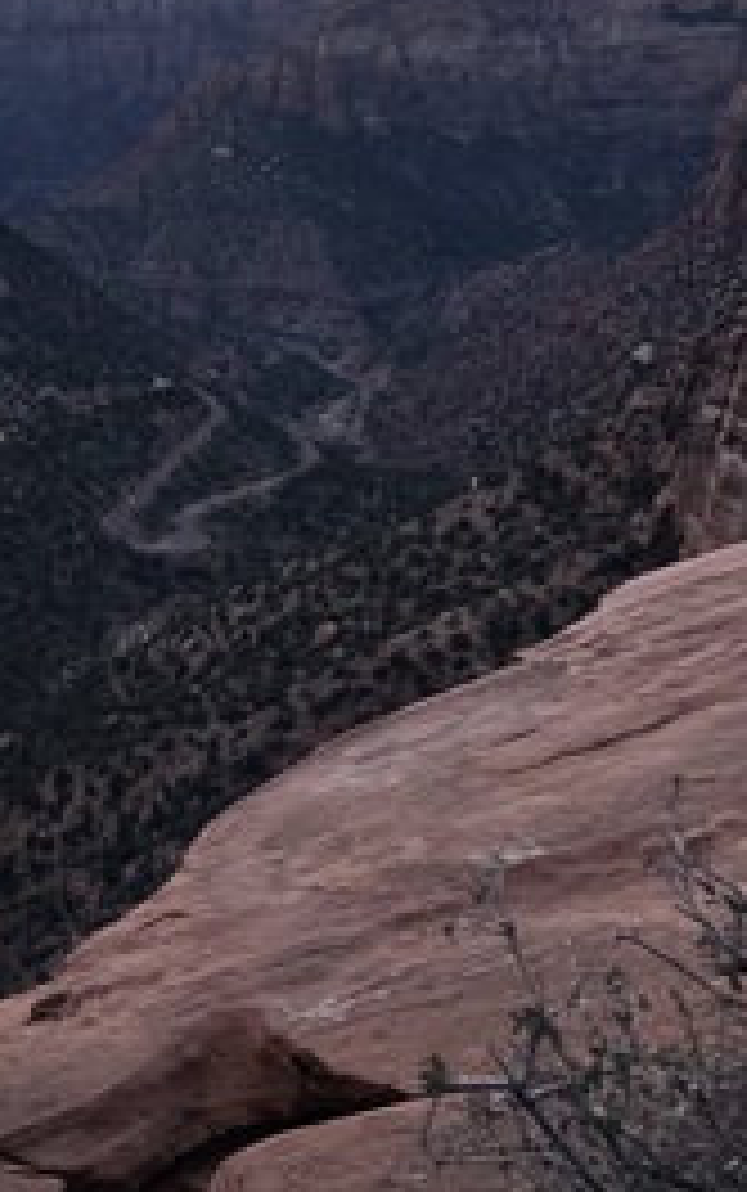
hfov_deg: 22.9
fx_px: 1756
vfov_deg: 37.3
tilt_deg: -11.1
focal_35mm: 54
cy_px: 459
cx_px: -27
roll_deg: +1.0
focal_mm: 4.2
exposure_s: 1/875
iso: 32
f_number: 1.6
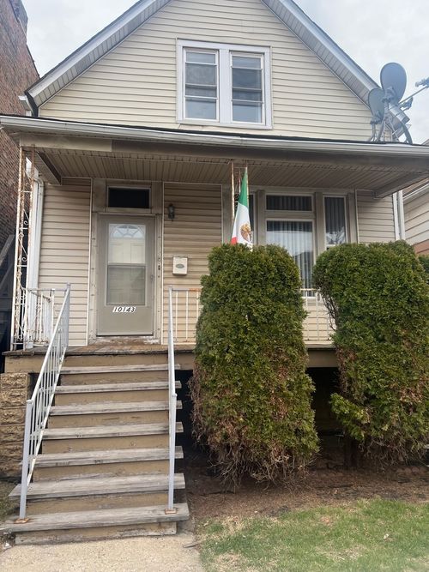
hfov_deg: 53.0
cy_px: 286
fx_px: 430
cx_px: 214
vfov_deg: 67.3
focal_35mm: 26
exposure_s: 1/1124
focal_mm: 5.7
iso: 50
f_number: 1.5
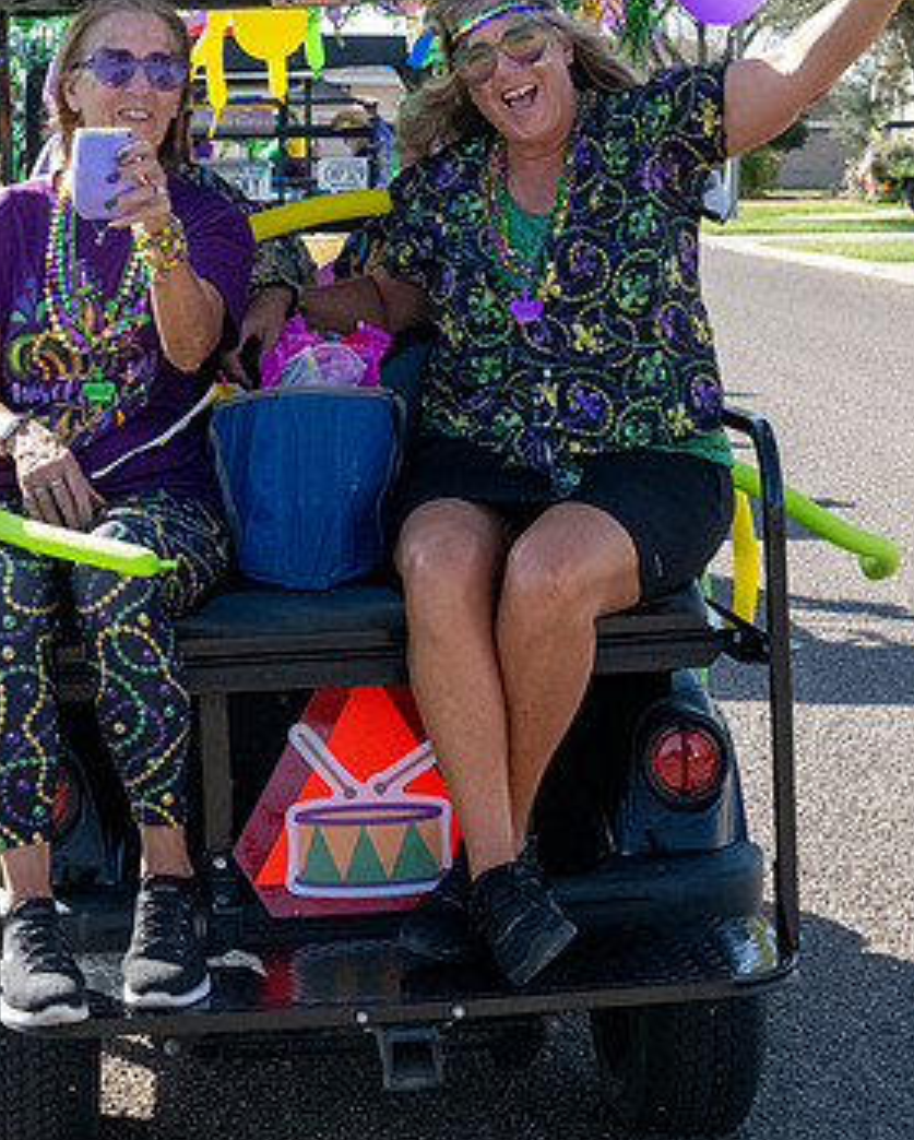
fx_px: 3377
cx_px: 322
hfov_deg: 15.4
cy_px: 442
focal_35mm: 100
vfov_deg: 19.1
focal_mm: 55
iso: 5600
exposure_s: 1/1600
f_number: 10
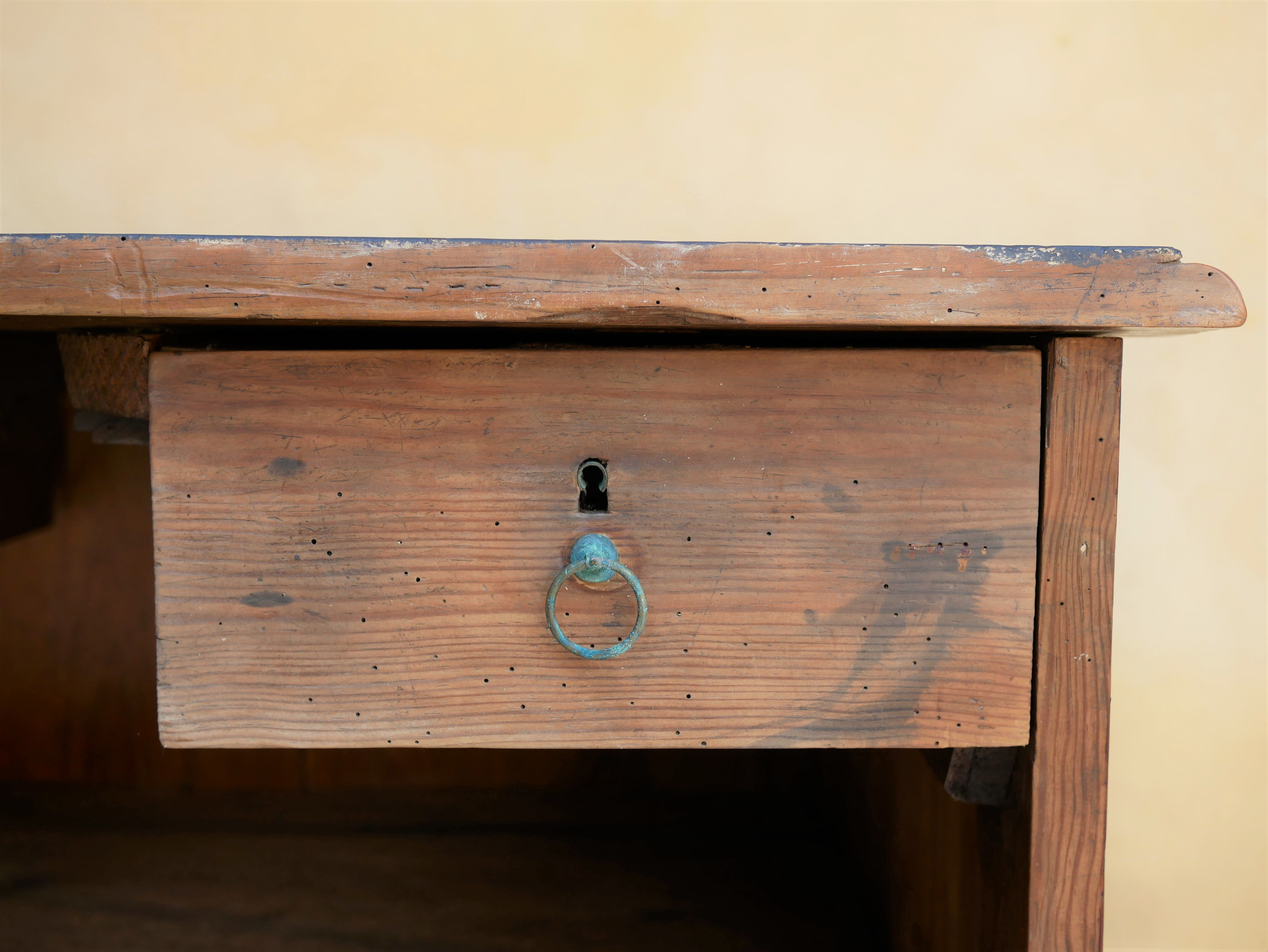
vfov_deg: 36.0
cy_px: 476
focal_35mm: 40
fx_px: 1466
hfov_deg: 46.8
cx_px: 634
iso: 200
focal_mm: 20
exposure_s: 1/250
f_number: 2.8
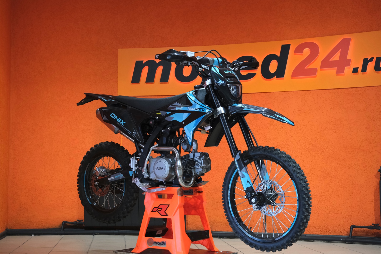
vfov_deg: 25.1
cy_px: 127
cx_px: 190
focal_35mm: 54
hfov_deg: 36.9
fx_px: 572
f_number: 4
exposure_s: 1/100
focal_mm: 35.8
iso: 1600
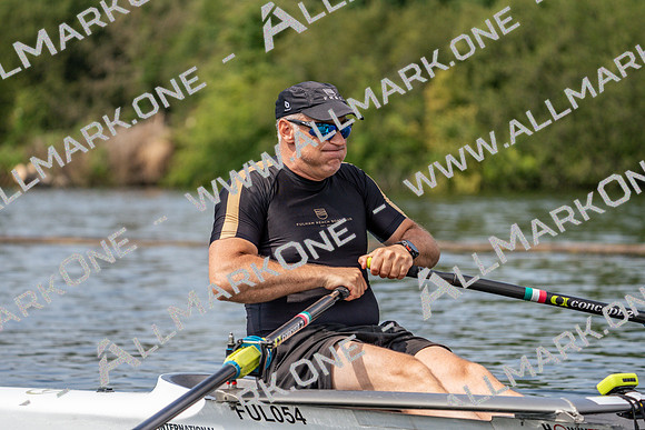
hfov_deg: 10.3
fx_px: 3584
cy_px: 215
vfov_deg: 6.9
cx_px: 322
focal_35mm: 200
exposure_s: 1/1600
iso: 320
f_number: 5.6
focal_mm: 200
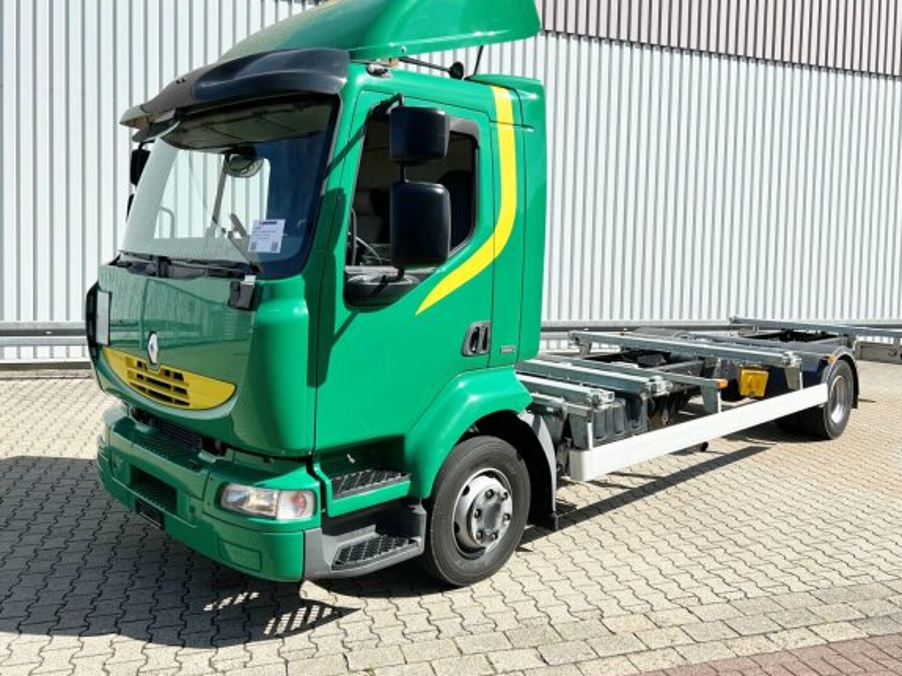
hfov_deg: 61.6
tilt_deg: -1.6
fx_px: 755
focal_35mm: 29
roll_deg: -0.9
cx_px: 473
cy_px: 307
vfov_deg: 48.1
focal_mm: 5.7
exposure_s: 1/2353
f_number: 1.5
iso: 50
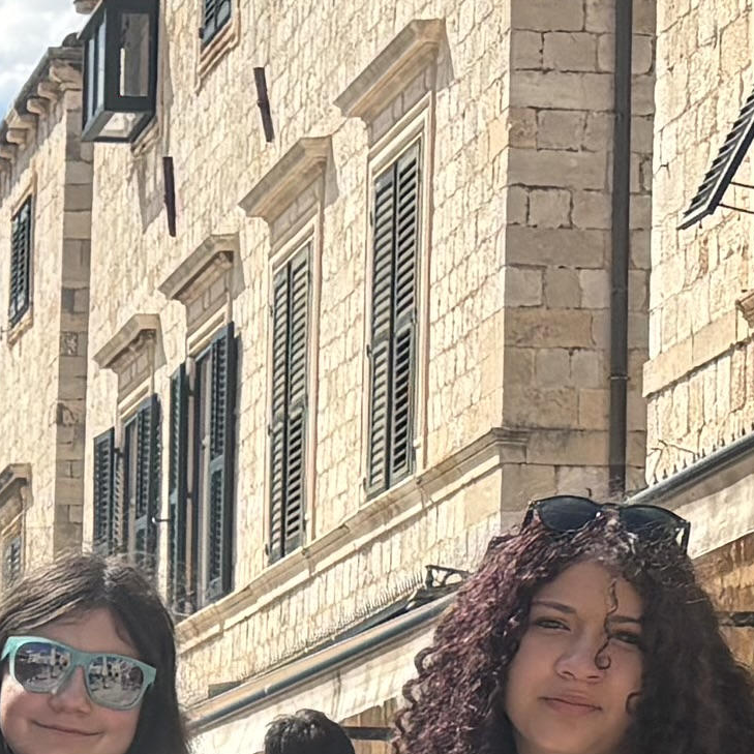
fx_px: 4436
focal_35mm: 180
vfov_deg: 9.6
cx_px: -481
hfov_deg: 9.4
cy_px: 900
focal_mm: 5.96
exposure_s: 1/4065
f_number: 1.6
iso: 50
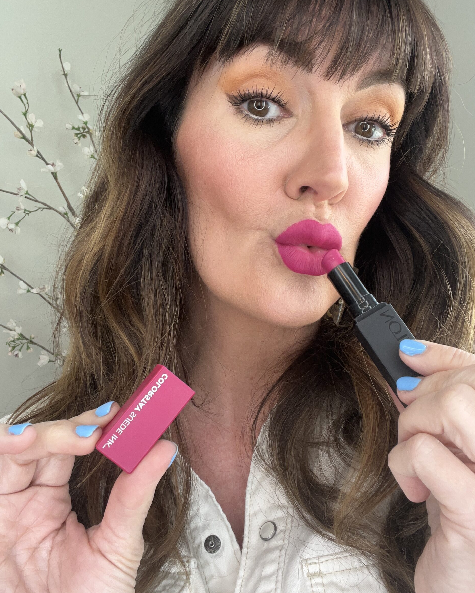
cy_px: 296
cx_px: 241
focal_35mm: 32
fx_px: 562
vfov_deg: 55.7
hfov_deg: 45.8
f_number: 2.2
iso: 50
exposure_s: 1/60
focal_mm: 2.71
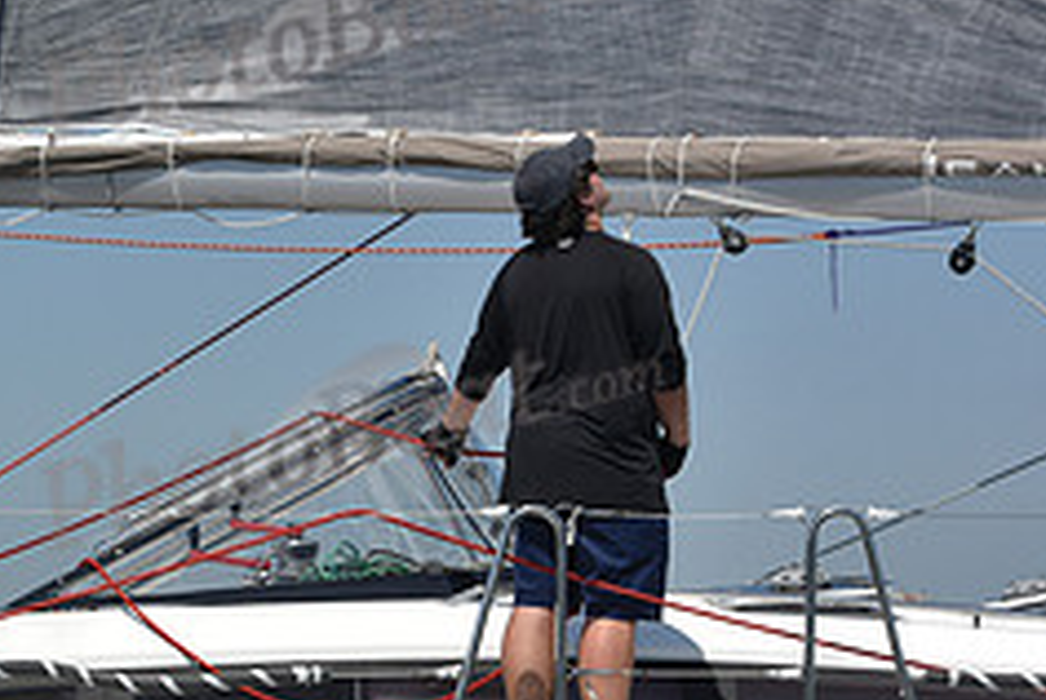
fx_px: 5004
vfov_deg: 8.0
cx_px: -186
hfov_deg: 11.7
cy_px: 729
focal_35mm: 172
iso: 250
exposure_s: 1/1250
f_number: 10
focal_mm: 70
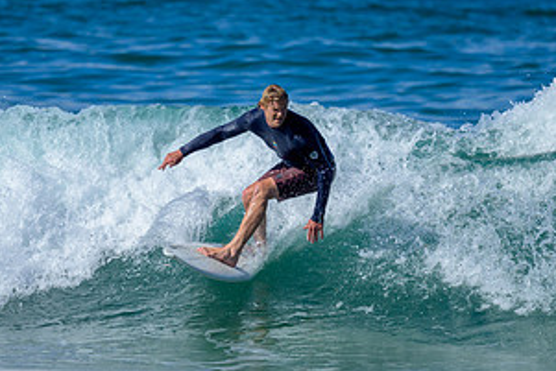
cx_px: 312
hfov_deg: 1.3
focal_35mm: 1542
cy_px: 187
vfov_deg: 0.9
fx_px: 23826
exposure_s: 1/2500
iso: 250
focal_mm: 800
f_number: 6.3
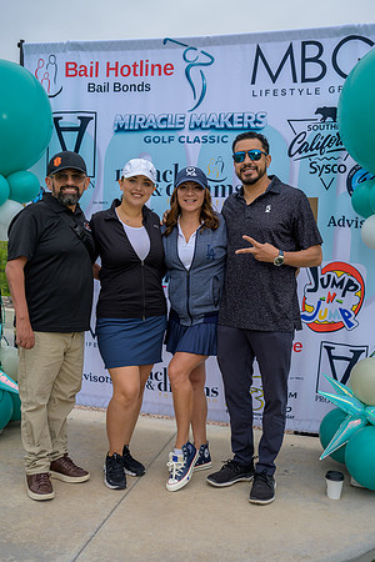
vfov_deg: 50.7
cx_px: 188
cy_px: 281
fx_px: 594
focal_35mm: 38
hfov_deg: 35.1
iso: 125
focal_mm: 38
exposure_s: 1/200
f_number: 4
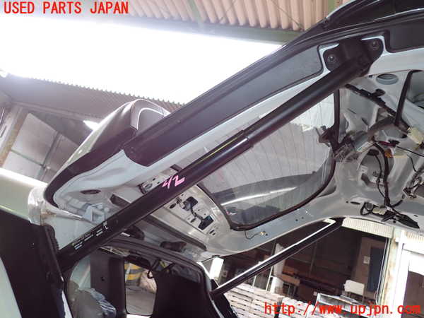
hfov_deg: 60.0
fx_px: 367
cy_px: 159
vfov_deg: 46.8
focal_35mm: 30
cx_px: 212
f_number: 2.3
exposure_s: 1/60
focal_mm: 5.4
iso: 160
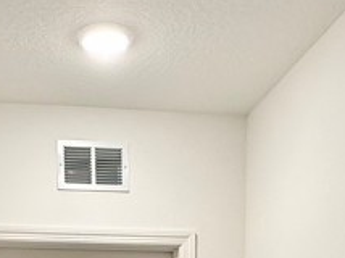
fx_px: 667
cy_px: 450
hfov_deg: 28.9
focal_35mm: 67
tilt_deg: -6.2
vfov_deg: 17.9
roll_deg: +0.8
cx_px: 137
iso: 200
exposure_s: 1/120
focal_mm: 2.22
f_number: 2.2
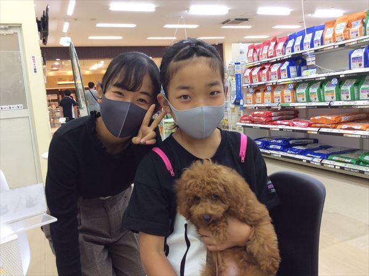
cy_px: 138
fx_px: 341
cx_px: 184
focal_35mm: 32
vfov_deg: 44.0
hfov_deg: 56.9
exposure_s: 1/24
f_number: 2.4
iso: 64
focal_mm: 3.3
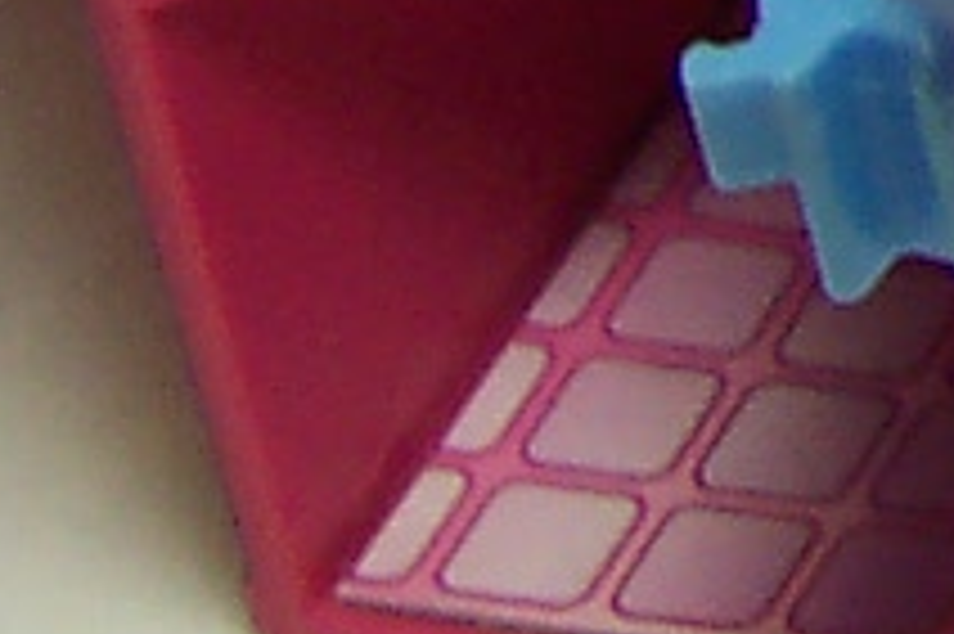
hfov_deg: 6.0
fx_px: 7970
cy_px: -1969
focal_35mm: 301
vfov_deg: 4.2
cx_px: 3564
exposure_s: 1/45
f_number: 2.8
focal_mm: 5.6
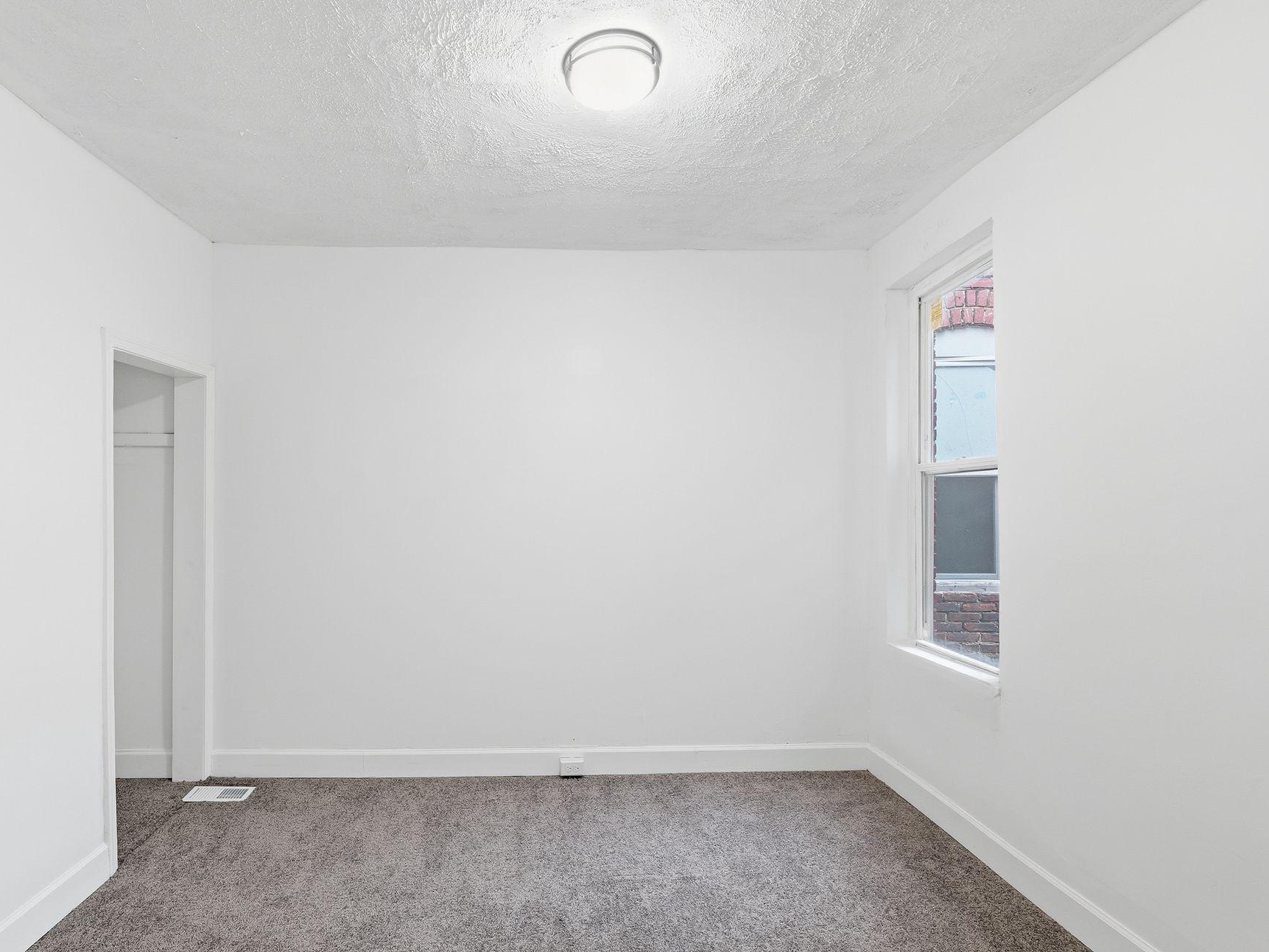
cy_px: 473
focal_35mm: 16
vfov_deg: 78.1
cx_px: 558
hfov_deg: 94.0
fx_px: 587
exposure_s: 1/30
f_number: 9
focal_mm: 14
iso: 800
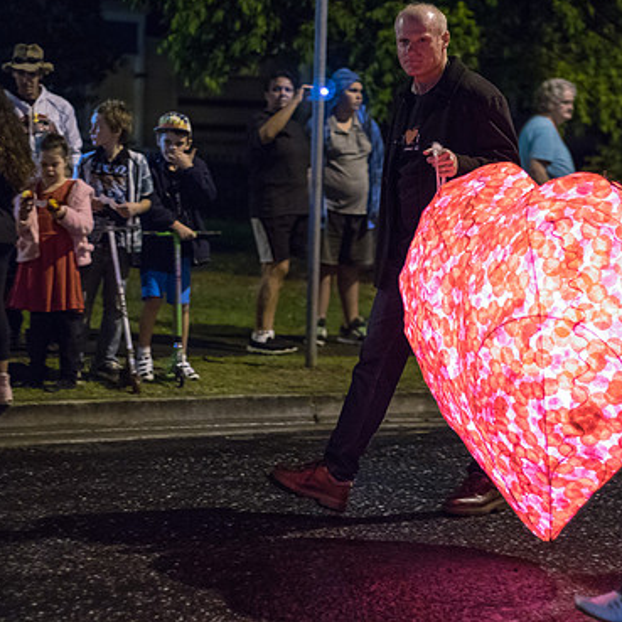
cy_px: 300
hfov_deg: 17.4
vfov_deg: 17.4
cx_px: 399
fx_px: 2033
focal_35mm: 100
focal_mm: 50
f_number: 1.8
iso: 2000
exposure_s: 1/100
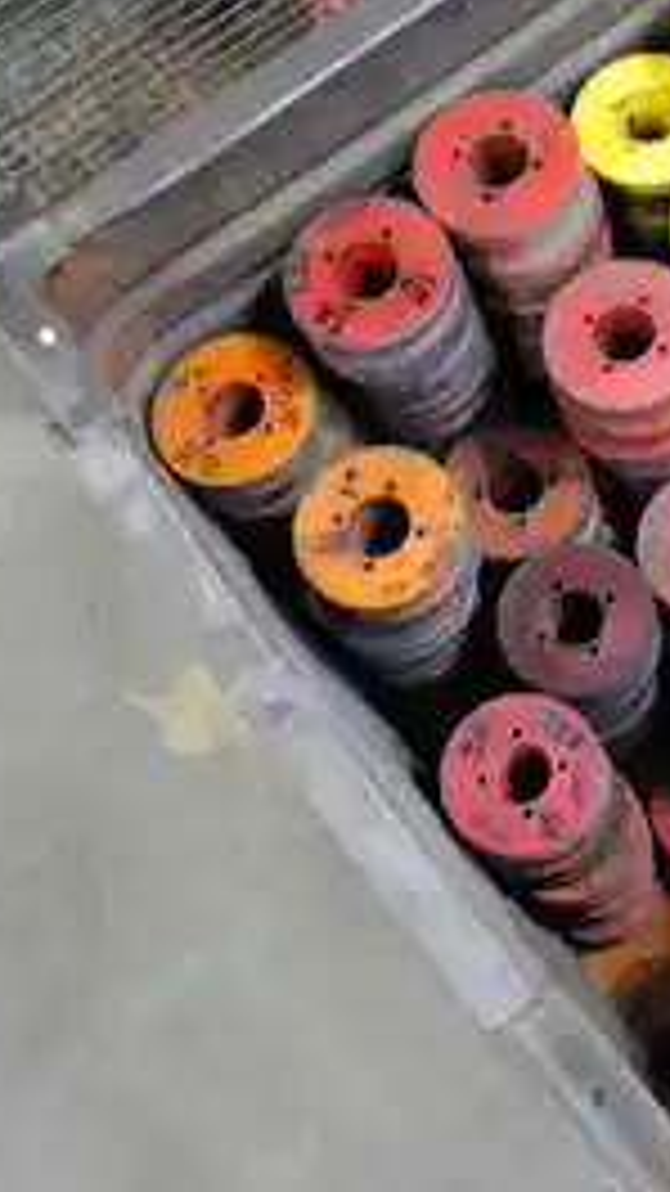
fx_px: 1573
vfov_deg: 41.5
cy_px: 594
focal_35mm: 50
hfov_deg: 22.5
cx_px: 760
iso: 1600
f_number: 3.8
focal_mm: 21
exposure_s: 1/15
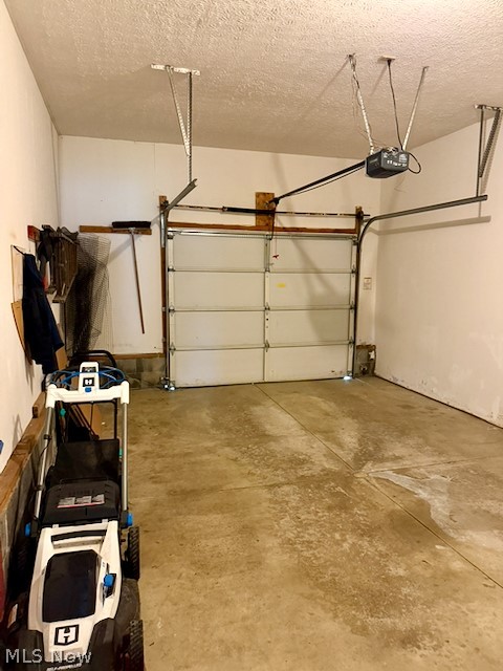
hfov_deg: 56.8
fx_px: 465
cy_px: 336
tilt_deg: -7.5
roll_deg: -1.2
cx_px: 252
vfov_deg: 71.6
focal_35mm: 24
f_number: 1.78
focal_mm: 6.76
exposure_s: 1/40
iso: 800
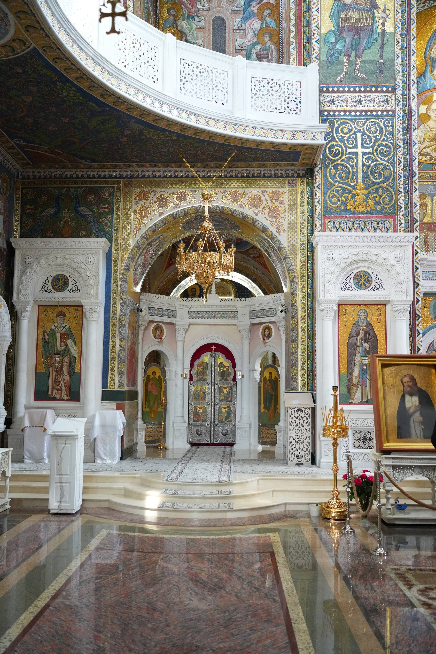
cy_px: 327
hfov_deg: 40.0
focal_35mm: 33
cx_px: 218
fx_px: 599
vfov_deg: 57.2
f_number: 2.8
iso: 8000
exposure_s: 1/320
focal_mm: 33
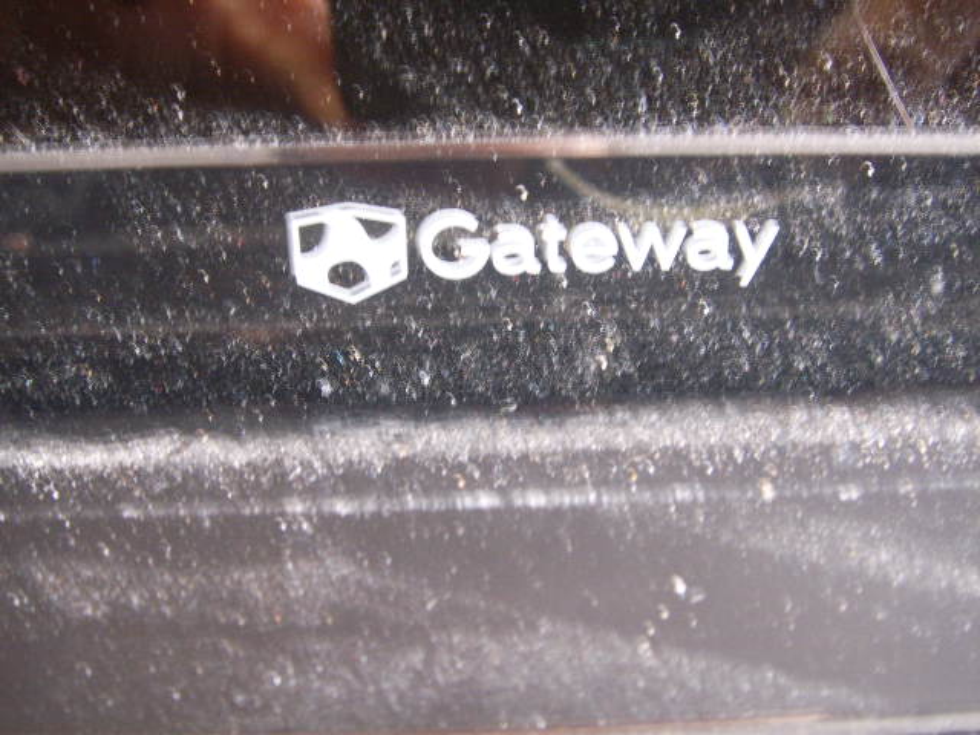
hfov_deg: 47.9
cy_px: 368
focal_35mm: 39
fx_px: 1104
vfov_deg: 36.8
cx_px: 490
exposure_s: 1
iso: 152
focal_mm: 6.6
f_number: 3.5
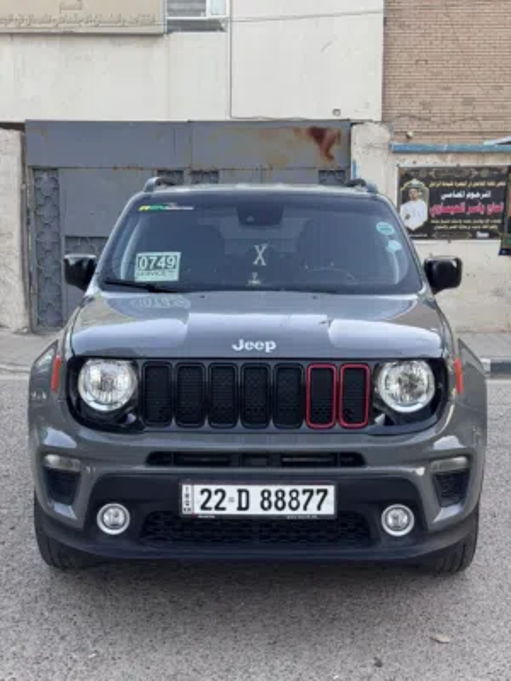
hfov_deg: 30.3
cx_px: 256
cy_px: 340
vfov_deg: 39.7
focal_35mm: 48
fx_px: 945
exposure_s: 1/51
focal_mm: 6.76
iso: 64
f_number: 1.78
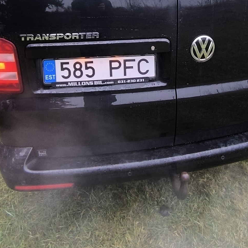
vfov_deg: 49.3
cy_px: 48
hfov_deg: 52.2
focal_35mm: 31
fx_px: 251
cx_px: 150
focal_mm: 1.65
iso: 125
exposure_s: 1/50
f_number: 2.2
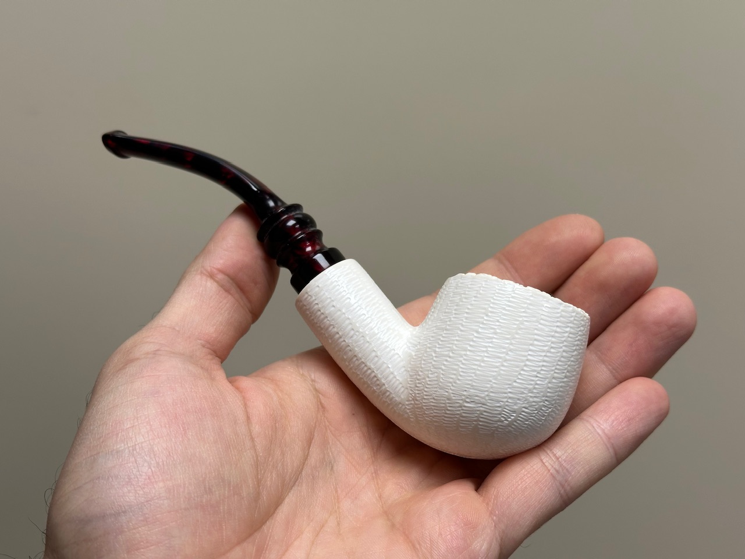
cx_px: 372
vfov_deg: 30.3
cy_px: 280
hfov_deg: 39.7
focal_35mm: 48
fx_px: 1033
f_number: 1.78
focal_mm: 6.86
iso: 64
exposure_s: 1/121
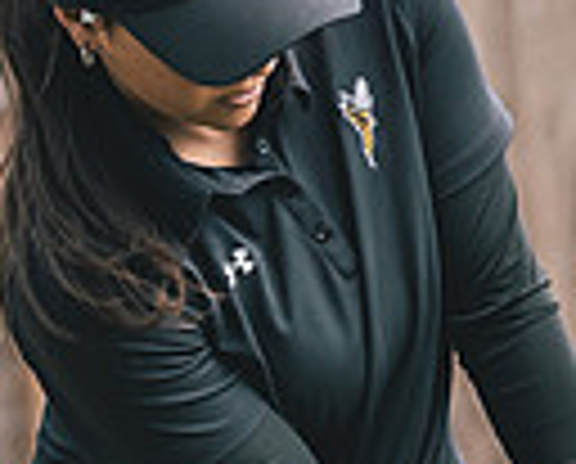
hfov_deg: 1.9
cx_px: 426
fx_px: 17548
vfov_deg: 1.5
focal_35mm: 1027
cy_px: 346
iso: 640
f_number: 6.3
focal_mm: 186
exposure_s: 1/800
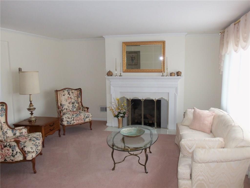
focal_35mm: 28
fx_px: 202
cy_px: 94
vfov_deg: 49.7
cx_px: 125
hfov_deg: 63.4
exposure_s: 1/60
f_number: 3.3
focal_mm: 5.1
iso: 200
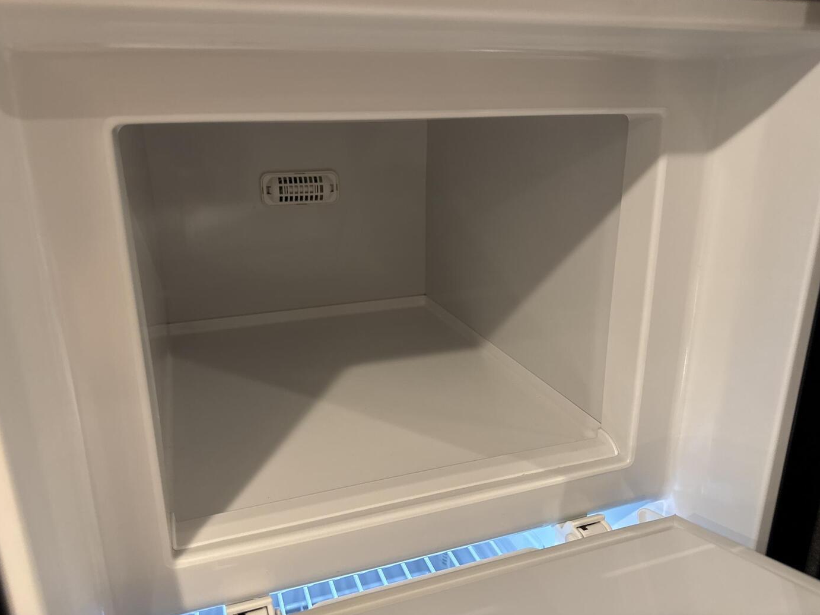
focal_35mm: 25
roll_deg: +0.6
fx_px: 592
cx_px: 393
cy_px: 297
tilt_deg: -16.6
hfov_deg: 69.4
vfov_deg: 54.9
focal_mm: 6.76
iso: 320
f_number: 1.78
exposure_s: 1/50
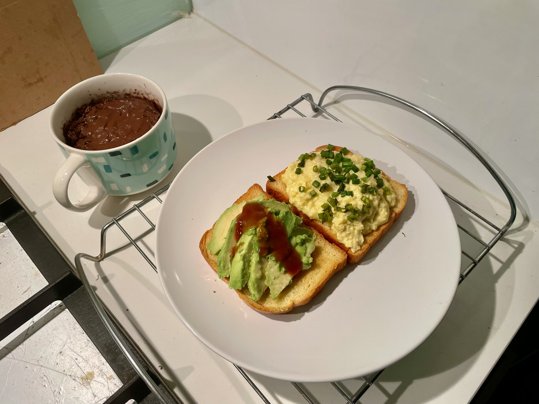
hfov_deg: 67.3
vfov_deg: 53.1
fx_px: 405
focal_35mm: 26
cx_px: 270
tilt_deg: -55.4
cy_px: 202
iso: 100
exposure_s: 1/100
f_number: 1.6
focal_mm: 4.2
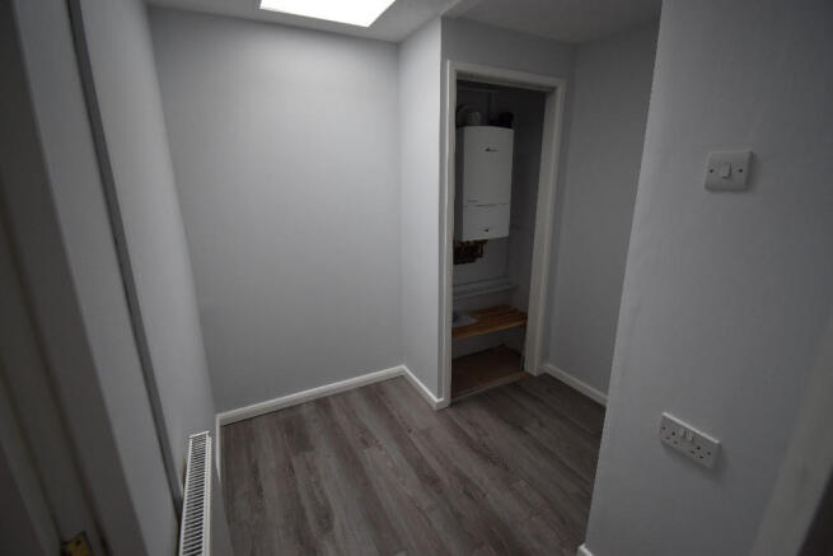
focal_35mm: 15
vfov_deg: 77.4
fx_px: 347
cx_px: 416
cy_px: 278
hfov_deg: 100.4
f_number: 4.5
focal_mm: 10
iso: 640
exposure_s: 1/60
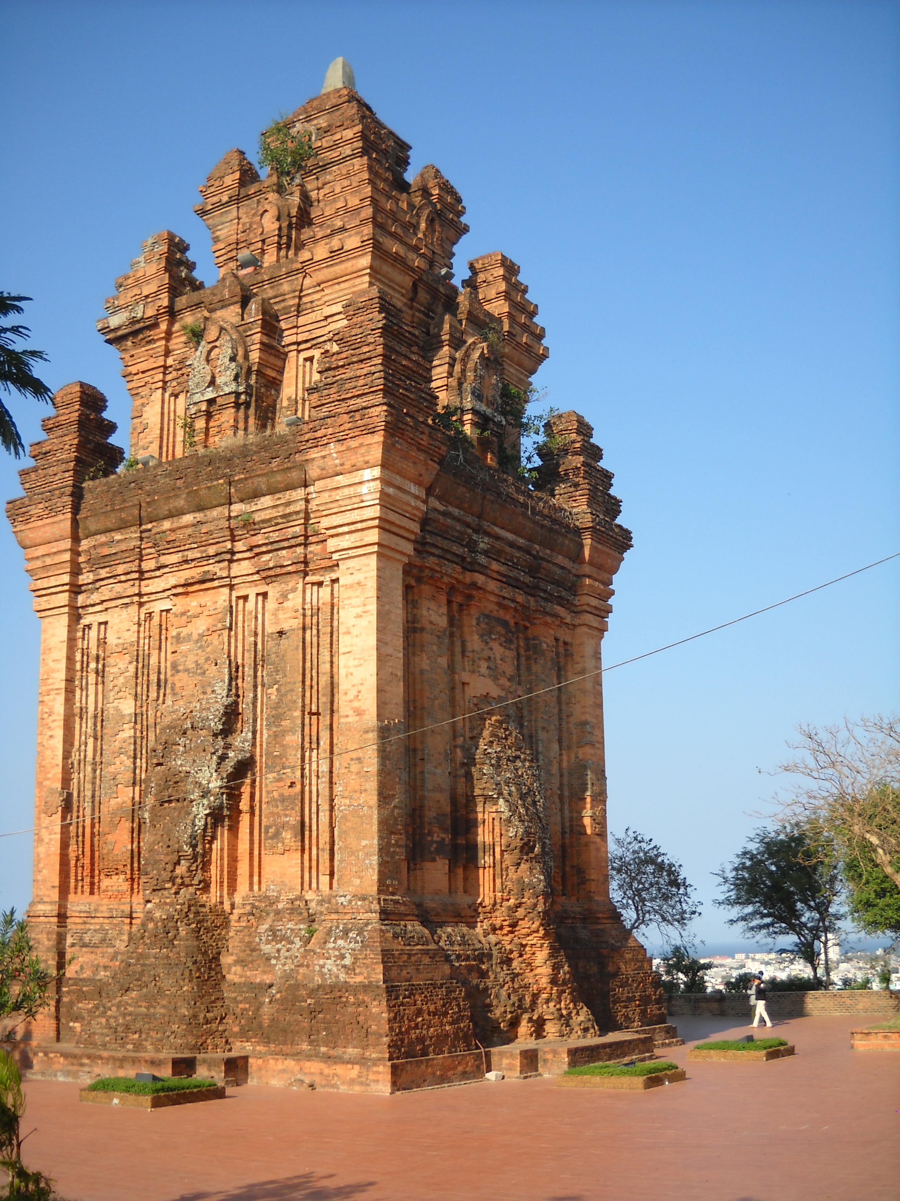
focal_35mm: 41
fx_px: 1421
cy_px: 600
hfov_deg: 35.1
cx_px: 450
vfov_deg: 45.8
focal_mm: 6.72
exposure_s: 1/192
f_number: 5.5
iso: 64
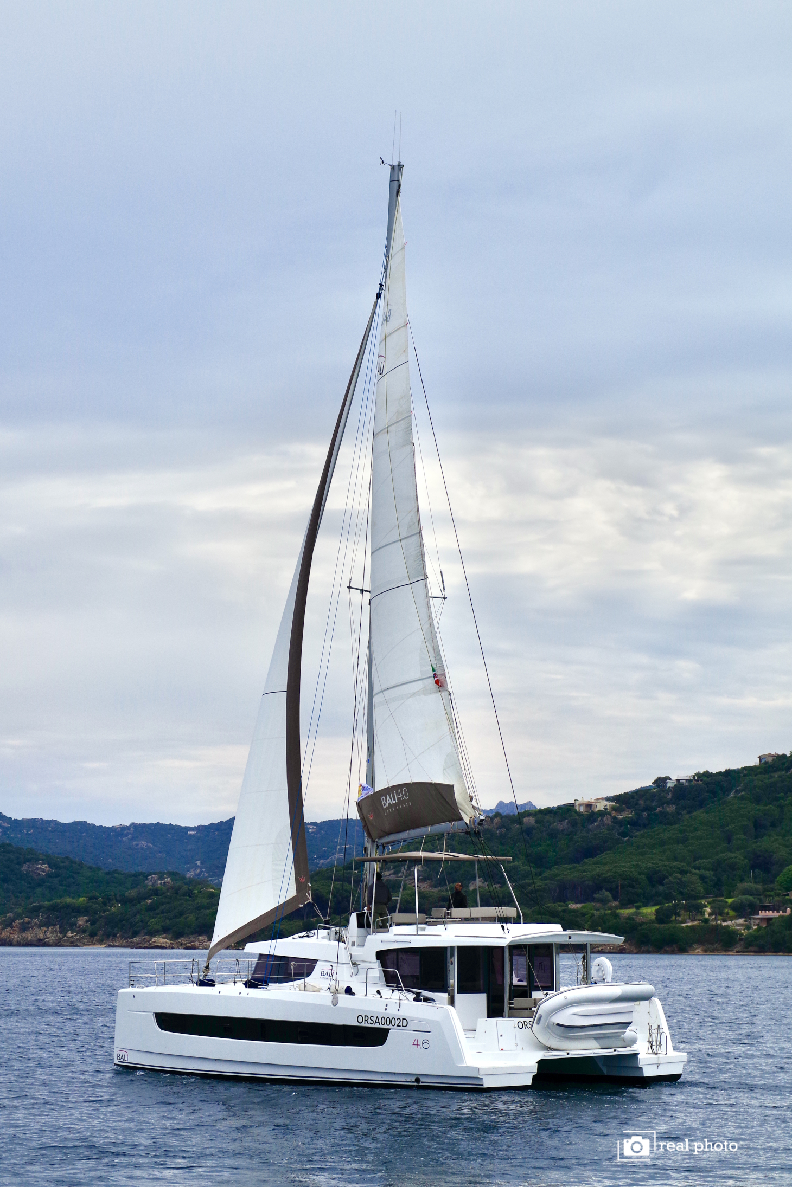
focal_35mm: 80
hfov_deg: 17.2
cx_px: 396
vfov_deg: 25.5
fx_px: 2623
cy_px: 594
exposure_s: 1/1000
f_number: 10
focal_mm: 53
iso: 200
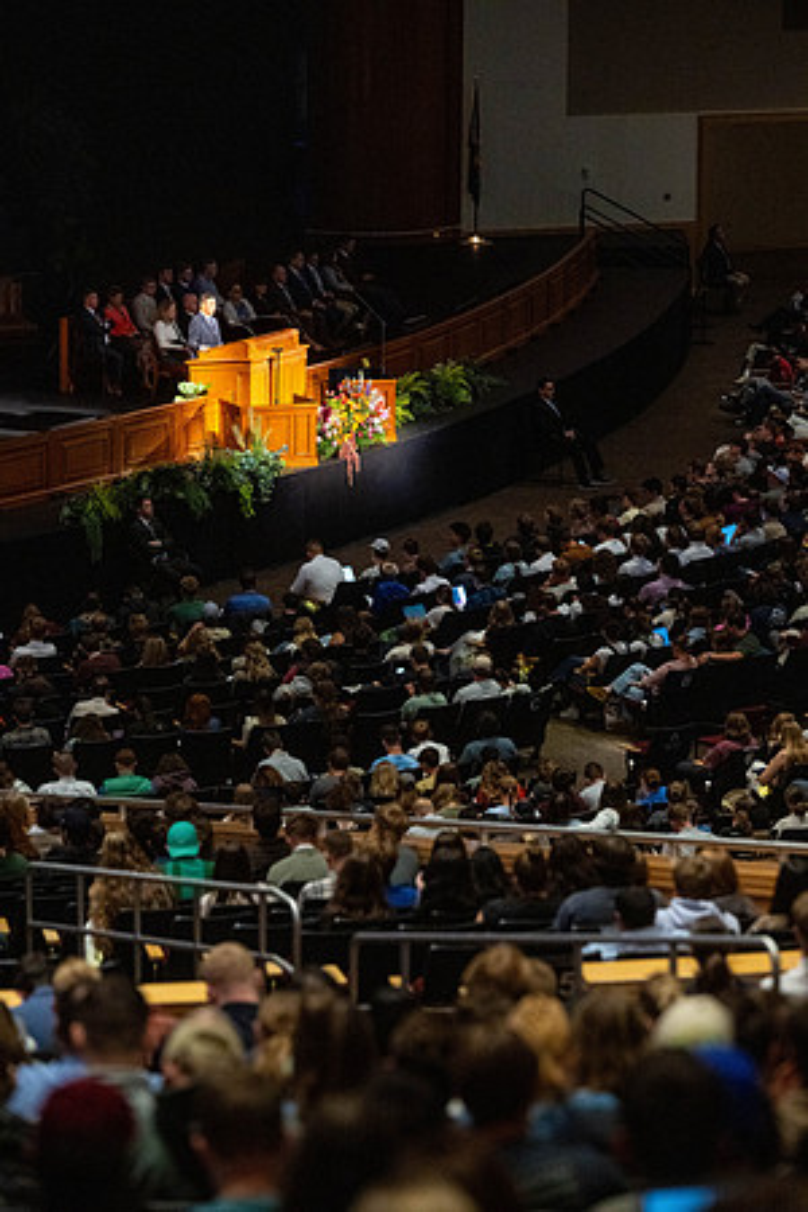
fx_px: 5386
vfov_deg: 12.8
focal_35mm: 160
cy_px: 606
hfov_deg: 8.6
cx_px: 404
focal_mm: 160
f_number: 4
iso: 4000
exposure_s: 1/125
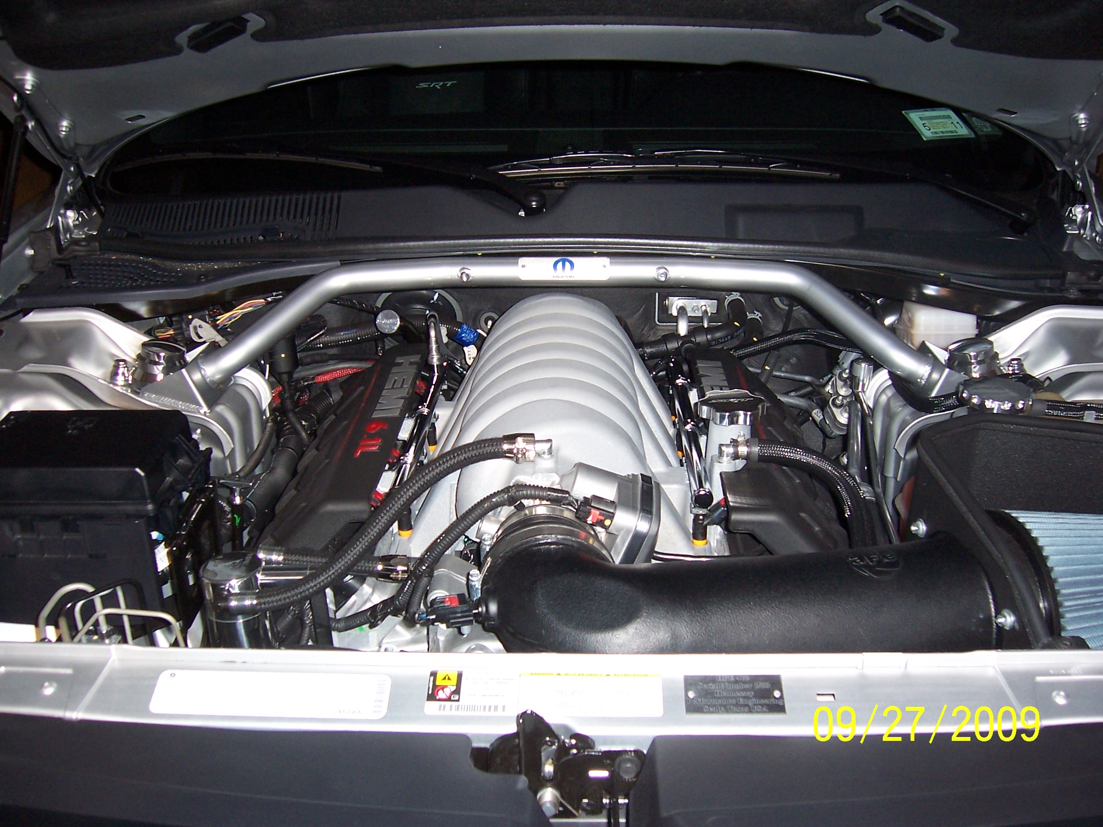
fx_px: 1147
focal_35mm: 36
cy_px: 414
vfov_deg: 39.7
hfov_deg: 51.4
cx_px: 552
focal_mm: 6
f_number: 3
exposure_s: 1/60
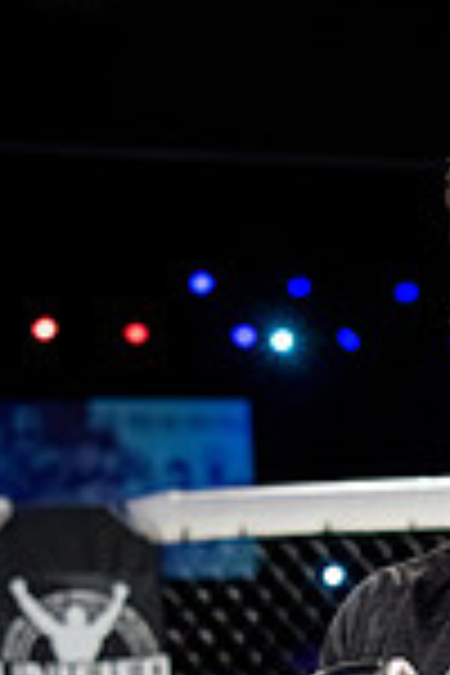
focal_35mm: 102
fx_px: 1912
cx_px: 626
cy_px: 950
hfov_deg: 12.9
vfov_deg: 18.2
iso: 1100
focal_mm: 34
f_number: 2.8
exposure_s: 1/1000
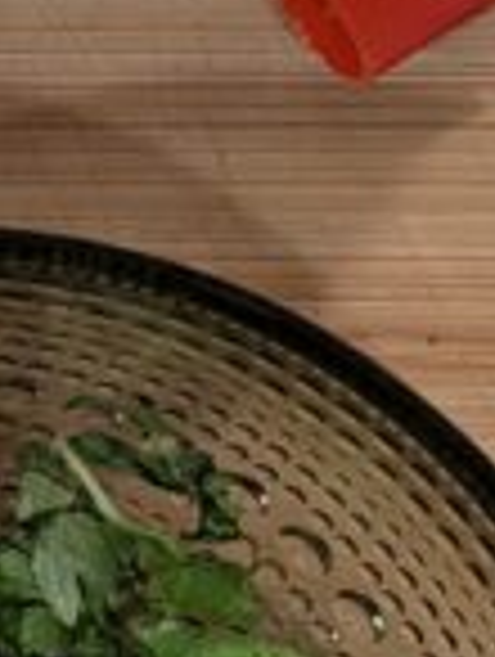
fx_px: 3194
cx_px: -286
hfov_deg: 8.6
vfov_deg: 11.7
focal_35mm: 168
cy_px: 324
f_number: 1.68
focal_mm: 6.9
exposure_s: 1/60
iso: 362
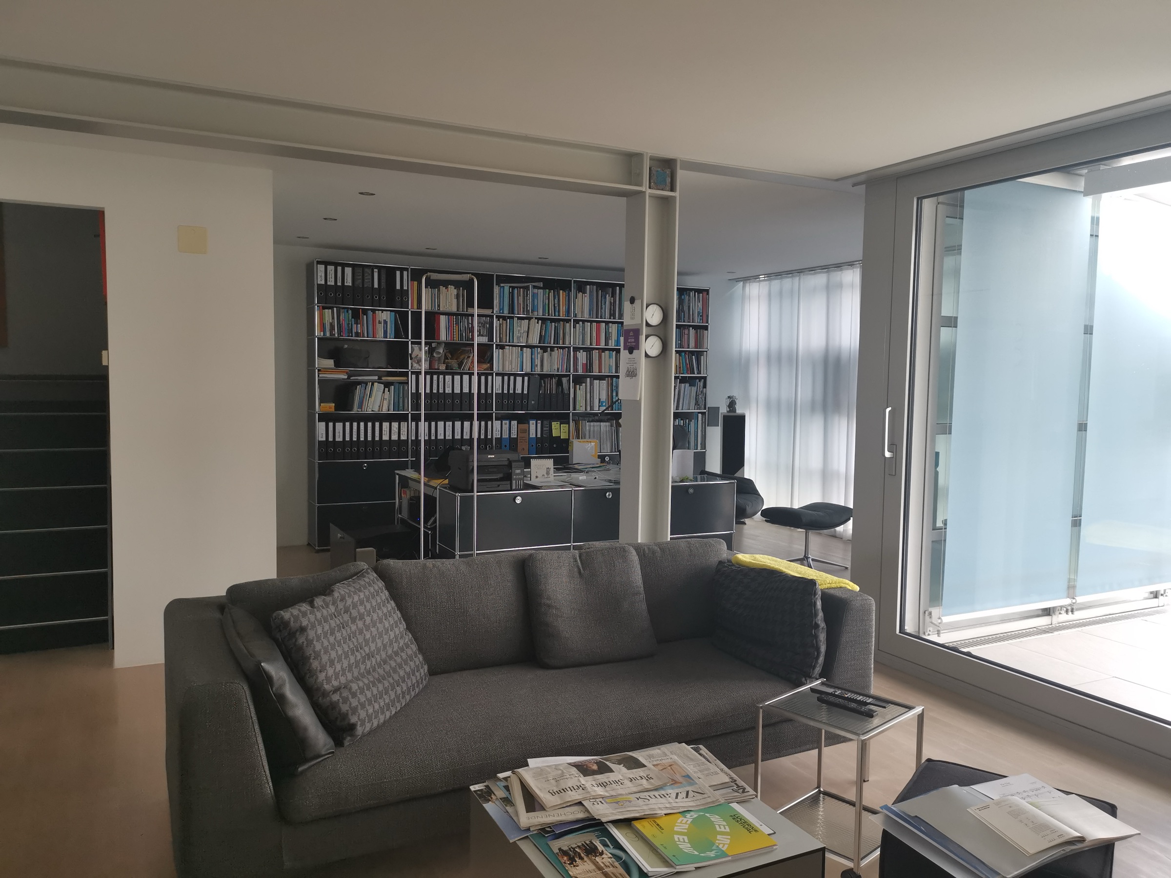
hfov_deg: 65.3
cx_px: 586
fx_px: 913
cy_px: 439
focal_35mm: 27
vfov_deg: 51.4
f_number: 1.8
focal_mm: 5.58
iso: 160
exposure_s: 1/100
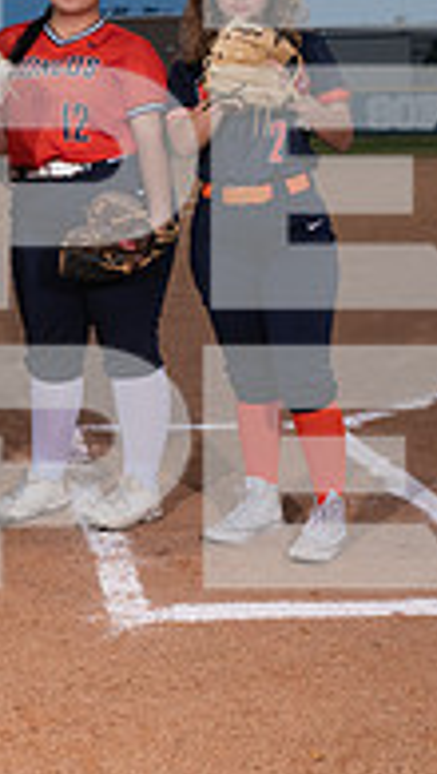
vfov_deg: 25.6
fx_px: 1686
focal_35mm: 82
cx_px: -111
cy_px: 191
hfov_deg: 14.2
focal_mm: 34
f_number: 6.3
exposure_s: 1/320
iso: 500
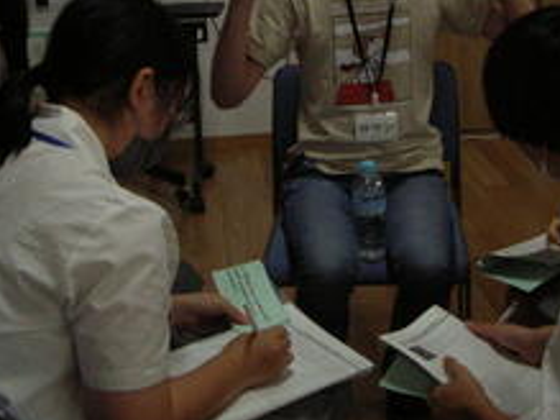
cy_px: 74
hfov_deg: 30.1
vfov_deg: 22.5
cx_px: 366
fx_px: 1035
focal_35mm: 64
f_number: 2.8
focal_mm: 5.8
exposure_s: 1/90
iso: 200
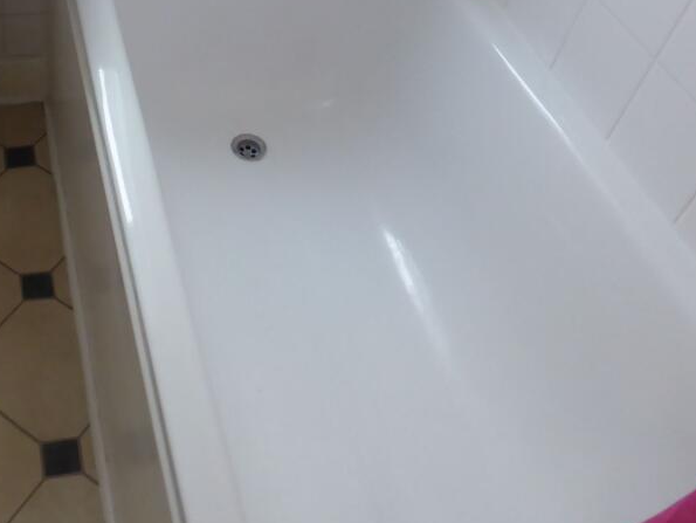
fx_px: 865
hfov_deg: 41.5
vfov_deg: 32.4
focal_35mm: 43
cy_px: 81
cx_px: 115
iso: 400
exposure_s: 1/60
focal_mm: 4.3
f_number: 3.3
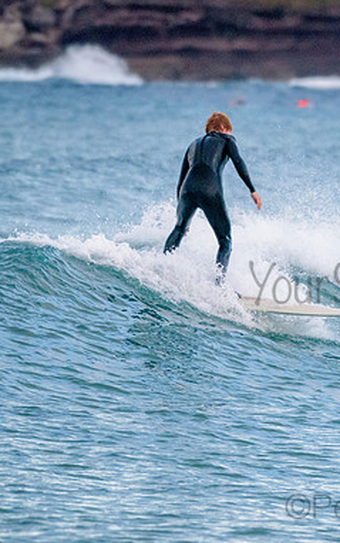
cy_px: 212
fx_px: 11496
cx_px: 303
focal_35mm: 776
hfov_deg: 1.7
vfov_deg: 2.7
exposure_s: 1/2000
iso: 2500
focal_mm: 410
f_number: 5.6
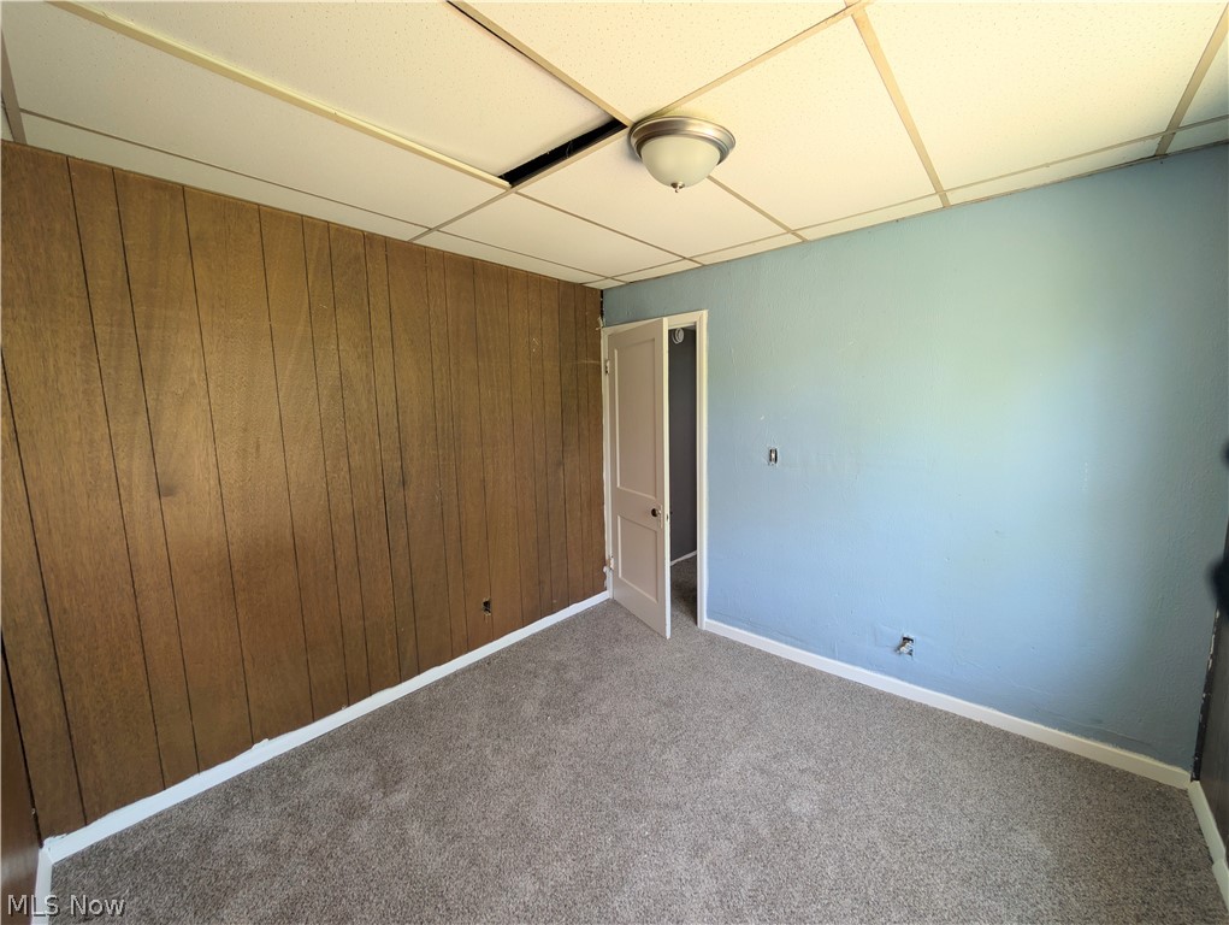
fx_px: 426
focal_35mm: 12
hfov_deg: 110.5
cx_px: 614
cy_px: 462
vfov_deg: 94.6
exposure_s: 1/47.5
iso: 51
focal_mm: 2.02
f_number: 1.7
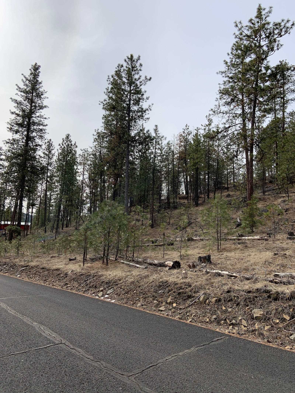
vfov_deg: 67.3
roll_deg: -2.7
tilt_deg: +10.5
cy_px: 196
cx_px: 148
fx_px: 295
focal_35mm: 26
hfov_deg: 53.1
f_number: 1.8
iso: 25
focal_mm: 4.25
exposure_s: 1/3086
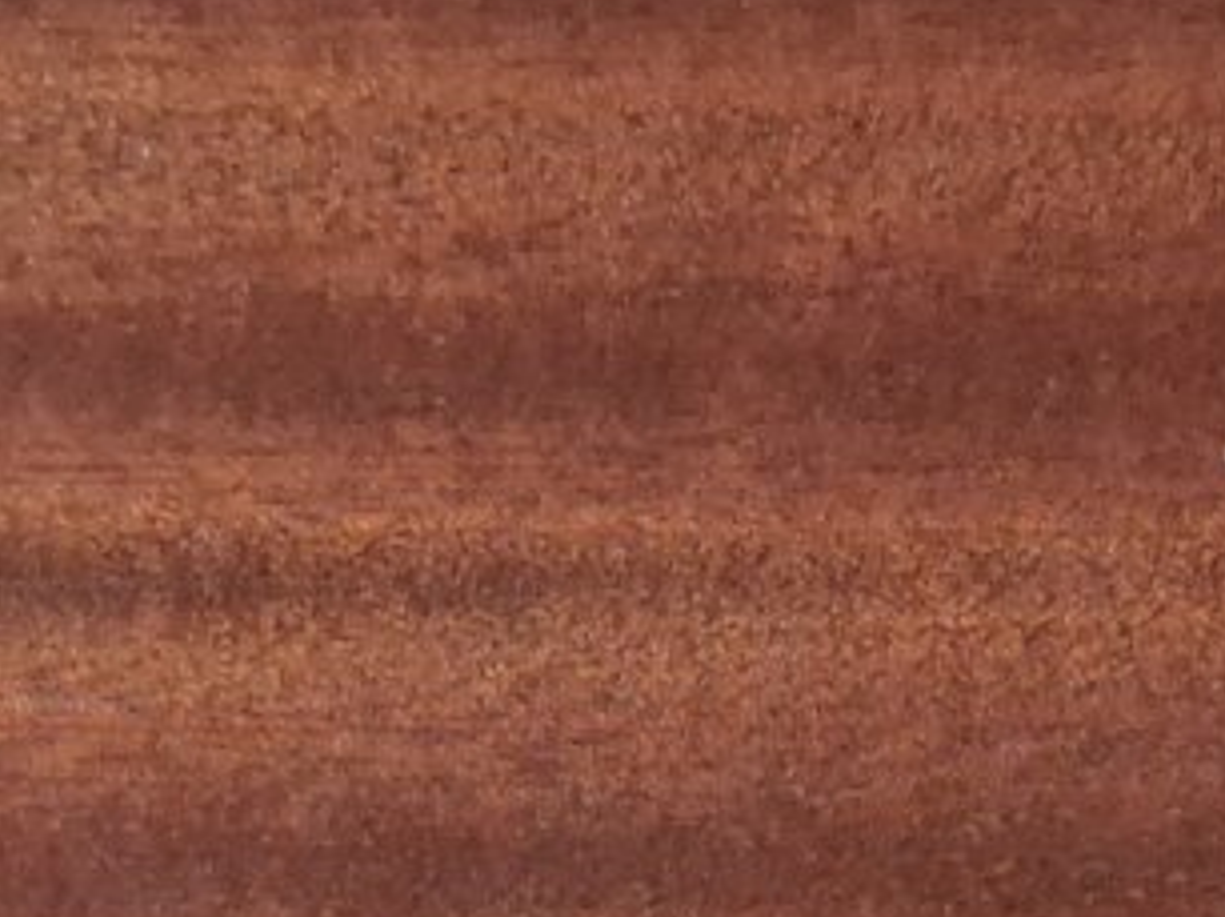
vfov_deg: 12.8
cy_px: 1586
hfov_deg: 18.5
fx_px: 3748
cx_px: 861
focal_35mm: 106
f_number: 1.8
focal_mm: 4
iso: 1000
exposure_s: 1/12
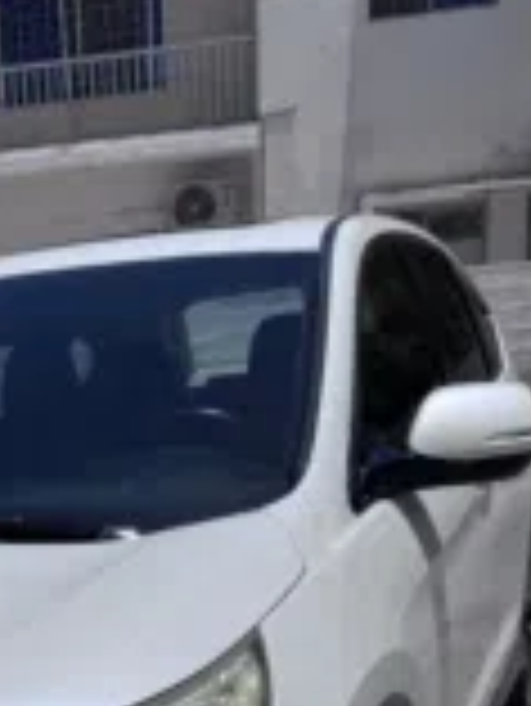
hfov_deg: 22.6
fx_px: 1246
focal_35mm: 61
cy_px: 728
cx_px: -68
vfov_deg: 29.3
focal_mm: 6.76
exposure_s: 1/12346
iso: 80
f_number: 1.78
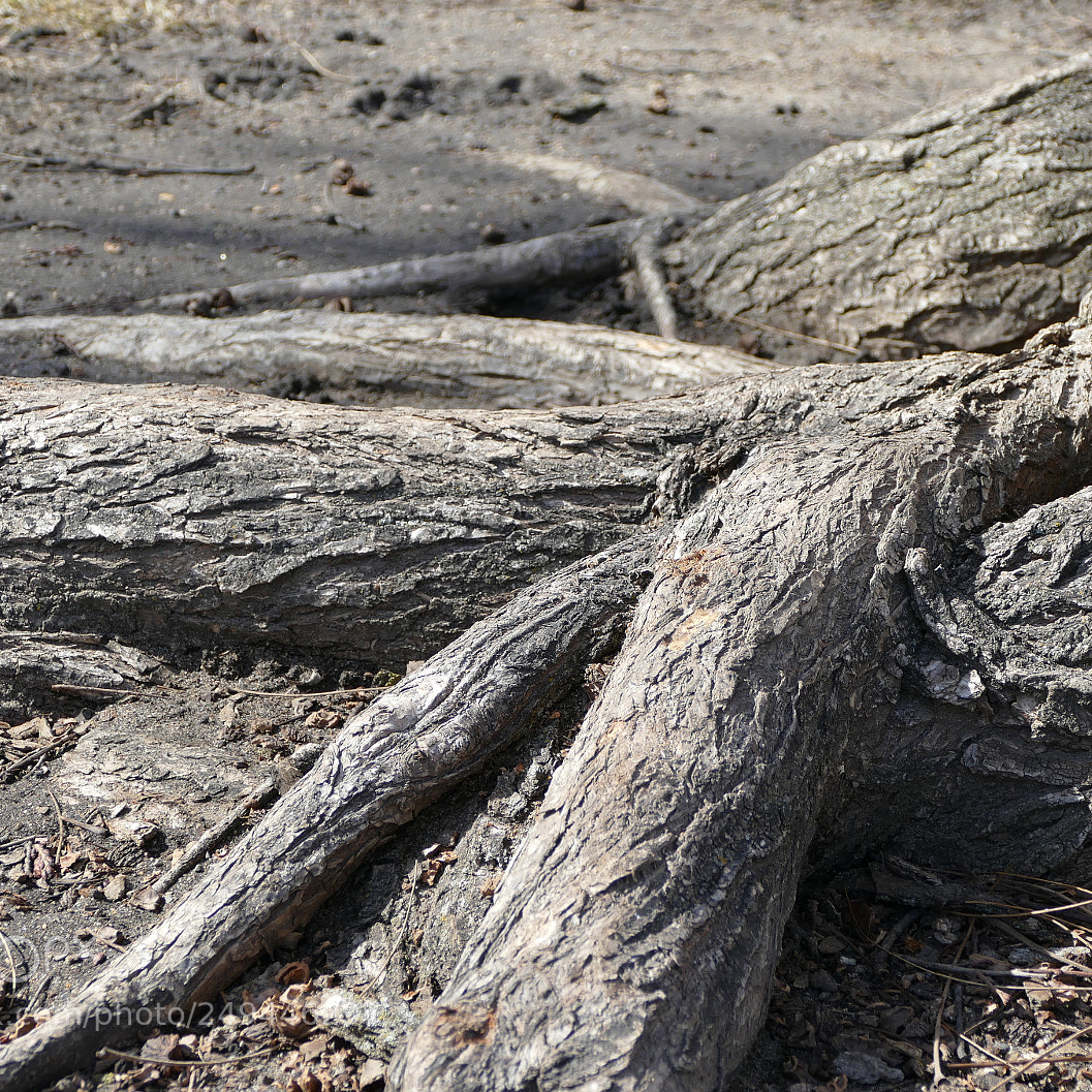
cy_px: 544
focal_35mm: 99
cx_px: 666
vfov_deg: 17.6
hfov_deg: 17.5
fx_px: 3533
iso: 125
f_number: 3.7
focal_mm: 28.21
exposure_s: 1/500
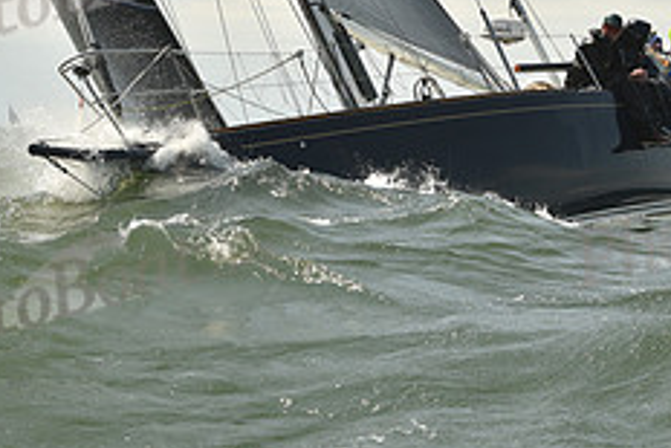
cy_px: 103
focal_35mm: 175
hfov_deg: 11.7
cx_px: 428
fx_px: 3264
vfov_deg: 7.8
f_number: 9
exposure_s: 1/800
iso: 250
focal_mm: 70
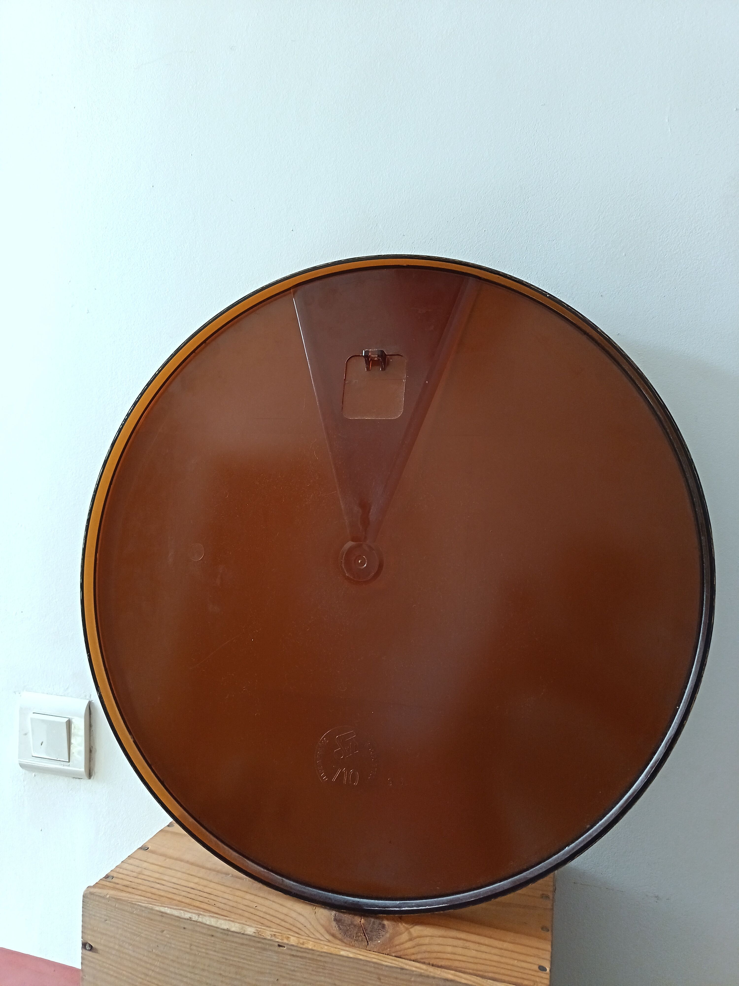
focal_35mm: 24
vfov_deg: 71.6
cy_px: 493
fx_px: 683
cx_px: 370
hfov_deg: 56.8
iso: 800
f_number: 1.75
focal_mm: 5.25
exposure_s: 1/50
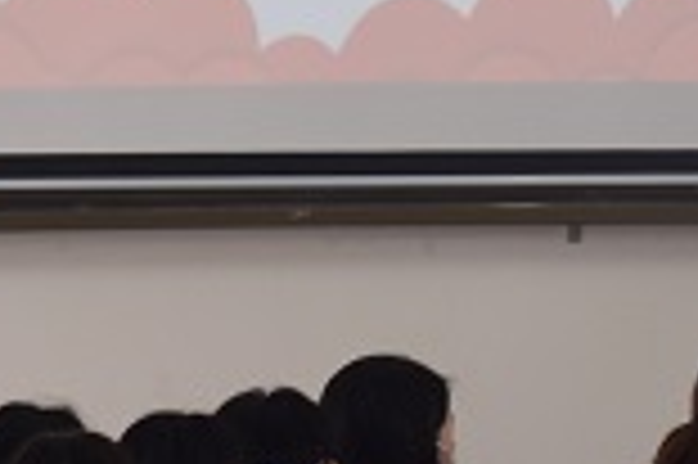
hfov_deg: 4.9
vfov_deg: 3.2
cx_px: 937
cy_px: -383
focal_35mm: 420
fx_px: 8135
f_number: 7.1
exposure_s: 1/40
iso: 400
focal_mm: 62
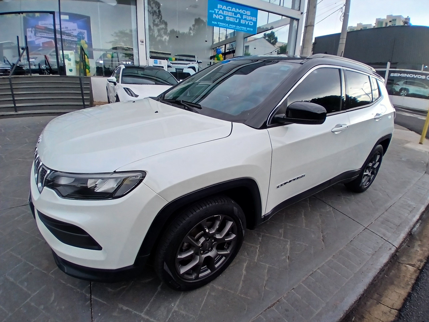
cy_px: 161
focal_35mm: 17
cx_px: 214
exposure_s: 1/411
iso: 50
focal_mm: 1.4
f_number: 2.2
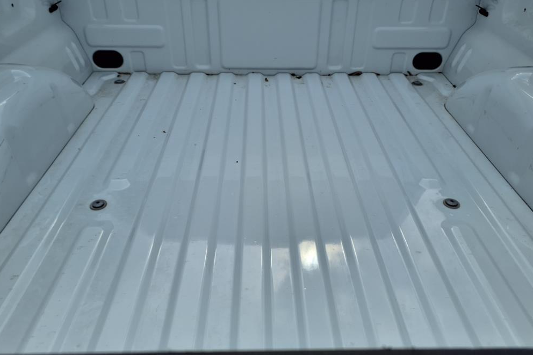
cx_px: 269
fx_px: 429
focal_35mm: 29
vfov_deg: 44.9
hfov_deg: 63.7
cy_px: 162
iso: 40
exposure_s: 1/3333
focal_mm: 3.58
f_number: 1.9
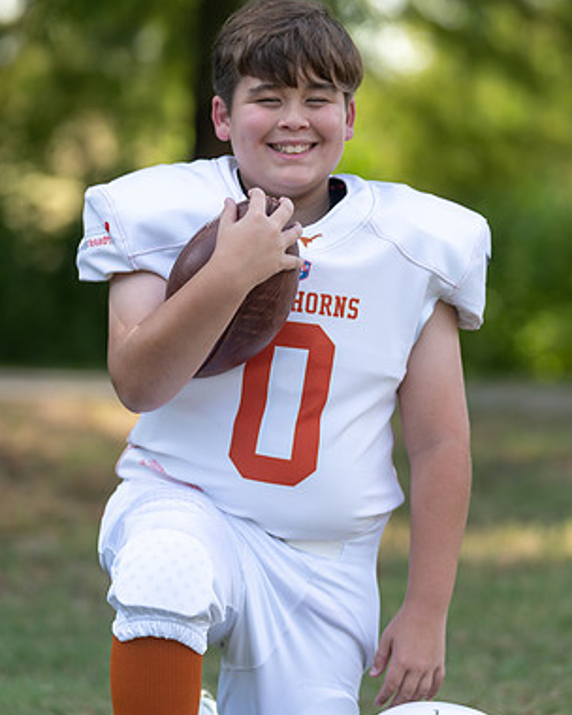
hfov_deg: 7.4
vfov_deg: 9.2
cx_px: 341
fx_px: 4423
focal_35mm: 209
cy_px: 310
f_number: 2.8
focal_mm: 128
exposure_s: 1/400
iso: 100
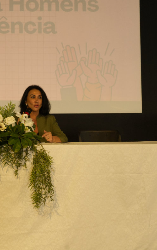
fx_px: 369
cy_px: 124
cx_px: 3
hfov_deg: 23.1
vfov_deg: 37.5
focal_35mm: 54
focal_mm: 35
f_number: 5.6
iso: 4000
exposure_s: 1/80
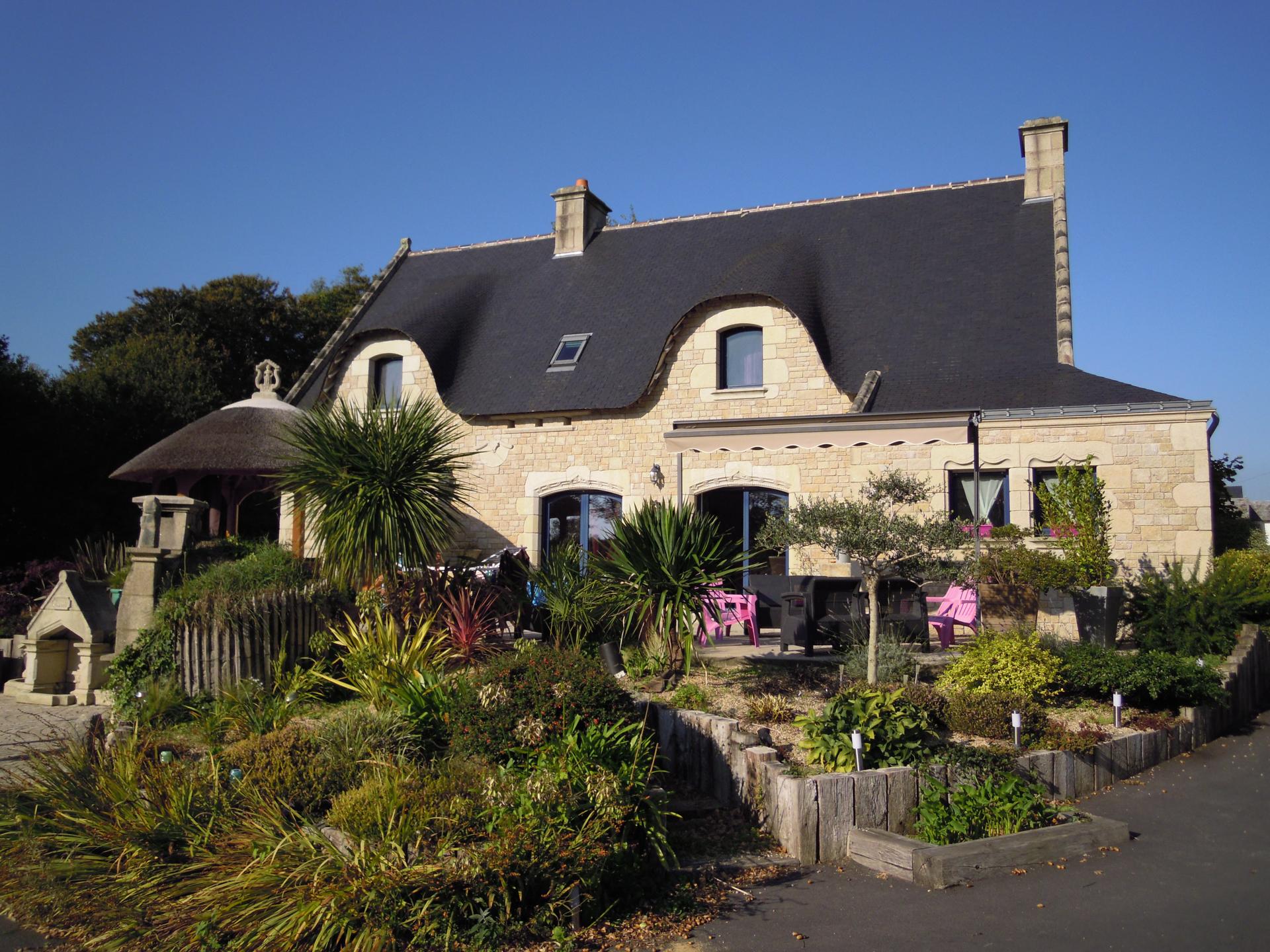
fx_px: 1027
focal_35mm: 28
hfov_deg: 63.4
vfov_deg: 49.7
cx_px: 635
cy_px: 476
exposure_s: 1/250
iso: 100
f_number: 7.6
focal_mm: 5
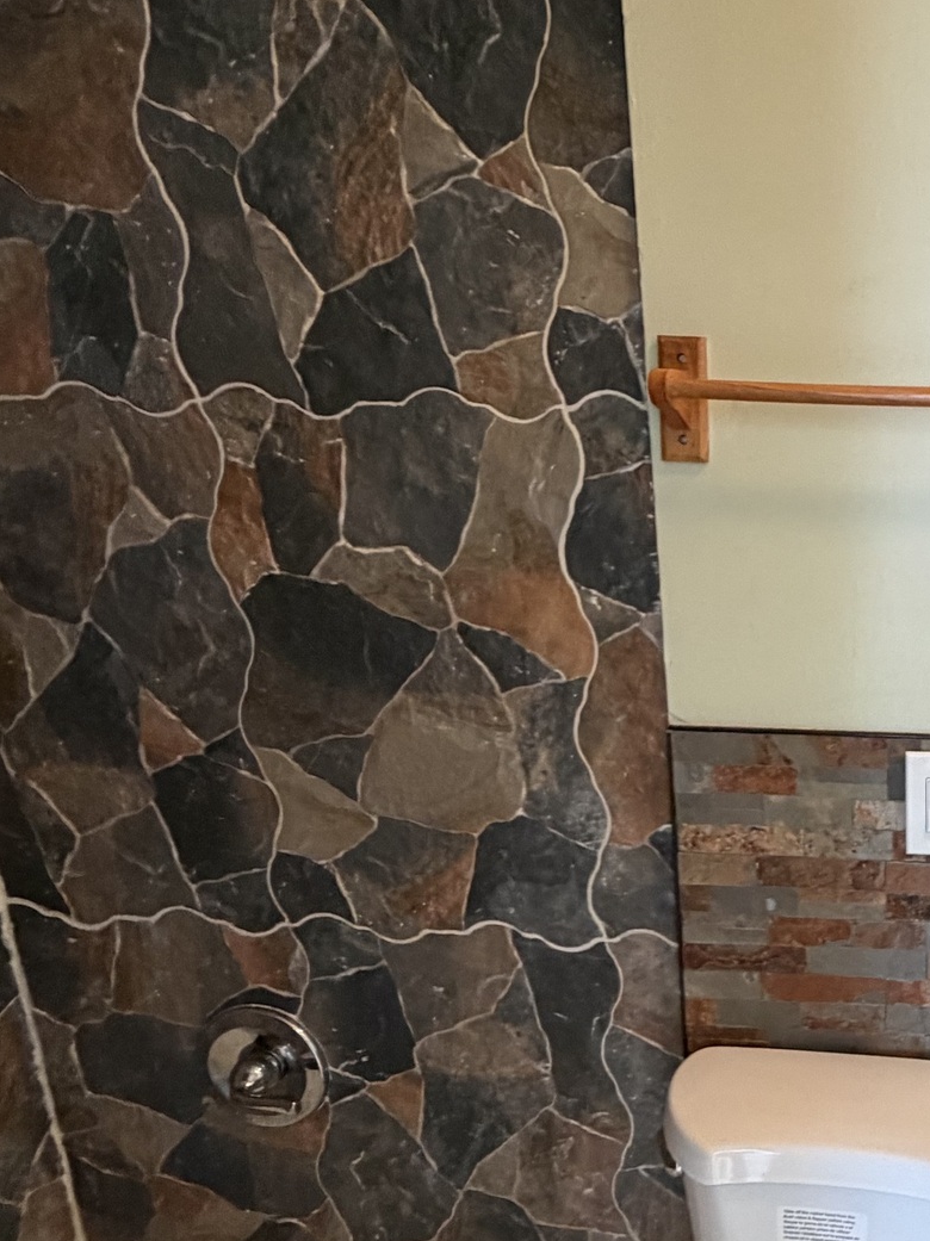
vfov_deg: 57.7
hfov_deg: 39.4
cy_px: 775
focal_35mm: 31
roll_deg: -0.4
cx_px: 953
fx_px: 1111
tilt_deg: -16.2
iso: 500
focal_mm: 2.22
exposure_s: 1/60
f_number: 2.2
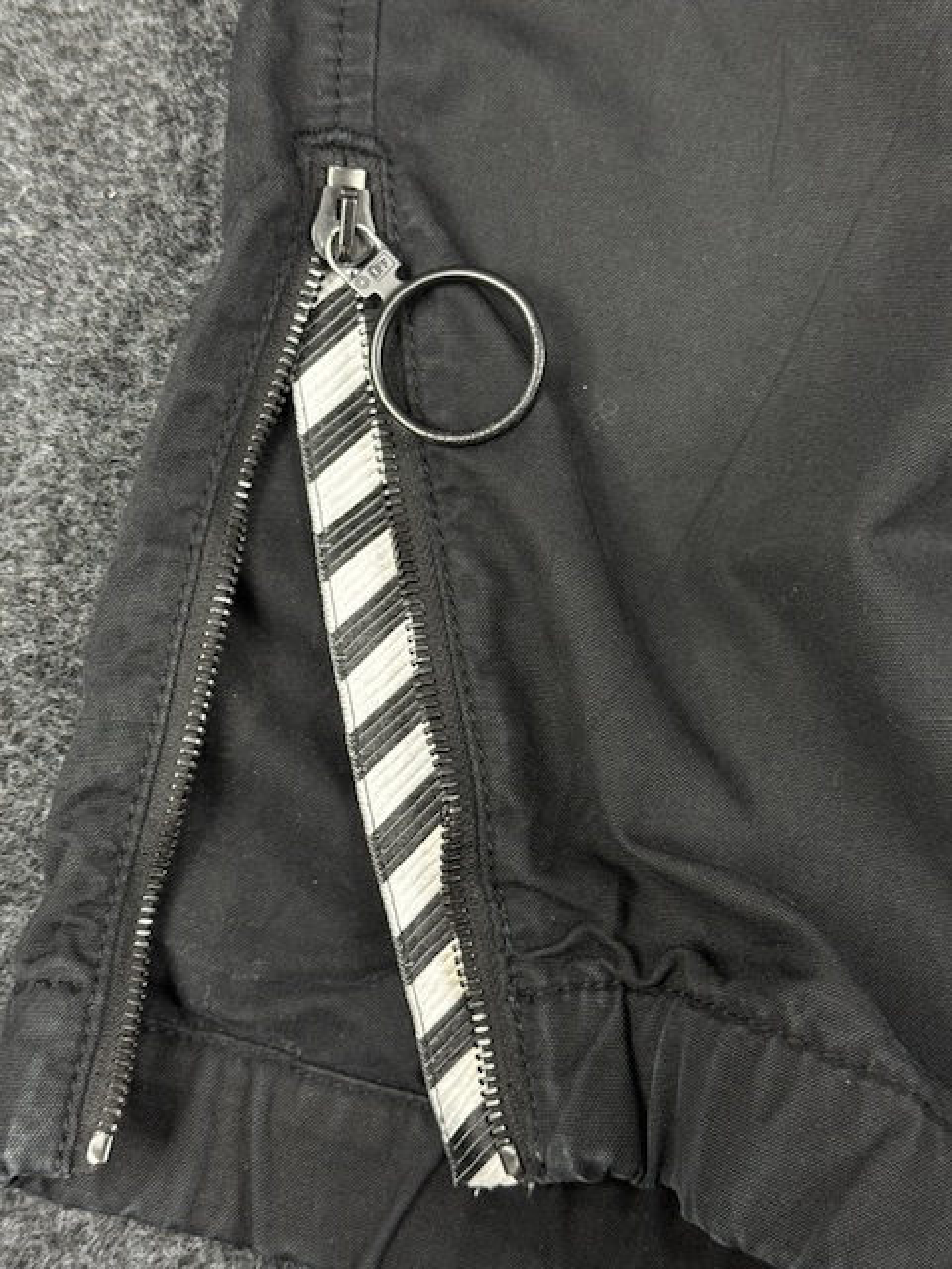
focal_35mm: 48
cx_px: 476
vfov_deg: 39.7
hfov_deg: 30.3
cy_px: 634
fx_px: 1760
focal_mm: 6.76
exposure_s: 1/33
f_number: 1.78
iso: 200
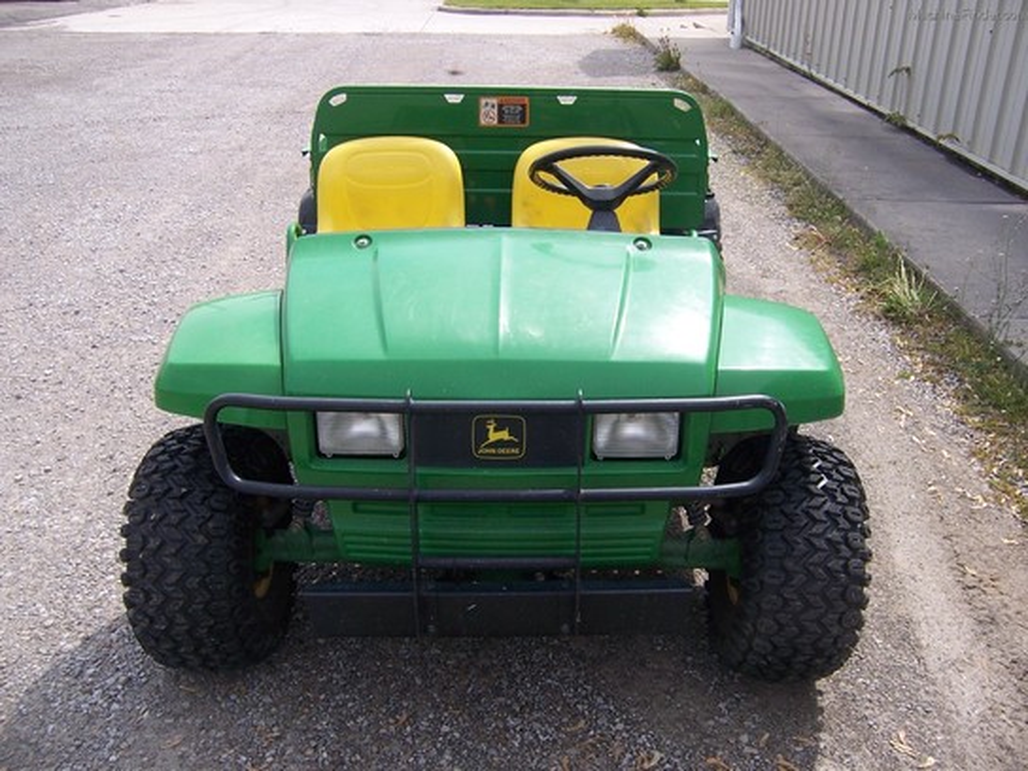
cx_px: 514
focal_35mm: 33
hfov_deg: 55.4
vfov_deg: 42.9
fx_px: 980
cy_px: 386
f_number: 3.4
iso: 80
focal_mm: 5.5
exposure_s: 1/500
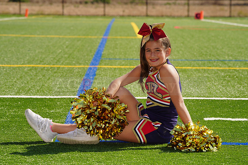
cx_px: 124
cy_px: 82
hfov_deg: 12.7
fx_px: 1115
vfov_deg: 8.5
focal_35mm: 162
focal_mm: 162
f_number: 9
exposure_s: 1/250
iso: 100
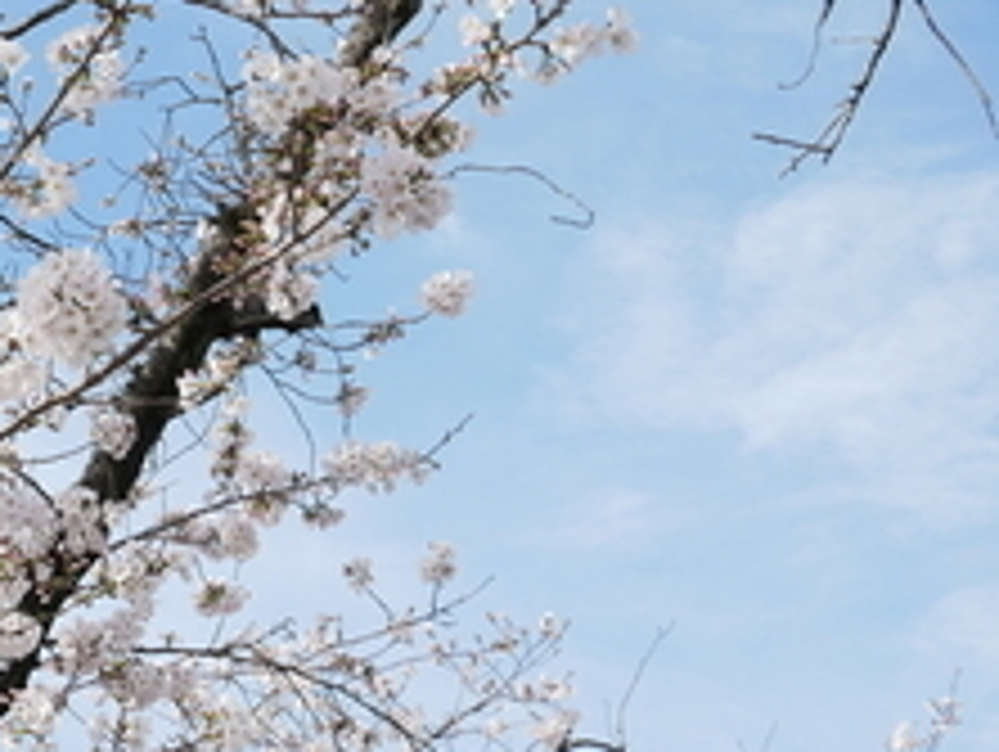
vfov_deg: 22.5
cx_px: -270
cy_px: 236
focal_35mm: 65
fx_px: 1878
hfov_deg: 25.9
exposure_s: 1/400
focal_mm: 12
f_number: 6.3
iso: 200
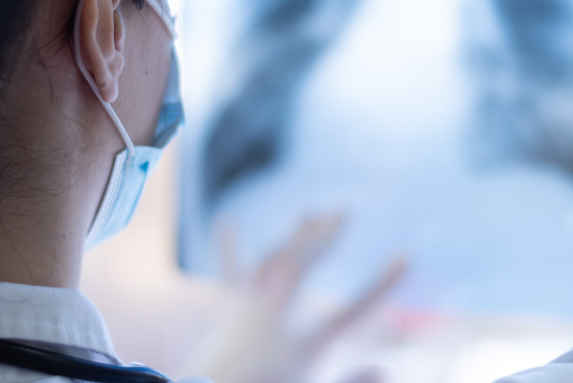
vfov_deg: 13.2
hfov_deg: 19.8
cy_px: 78
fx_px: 1640
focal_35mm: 103
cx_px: 311
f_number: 1.8
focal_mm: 50
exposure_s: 1/160
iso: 100
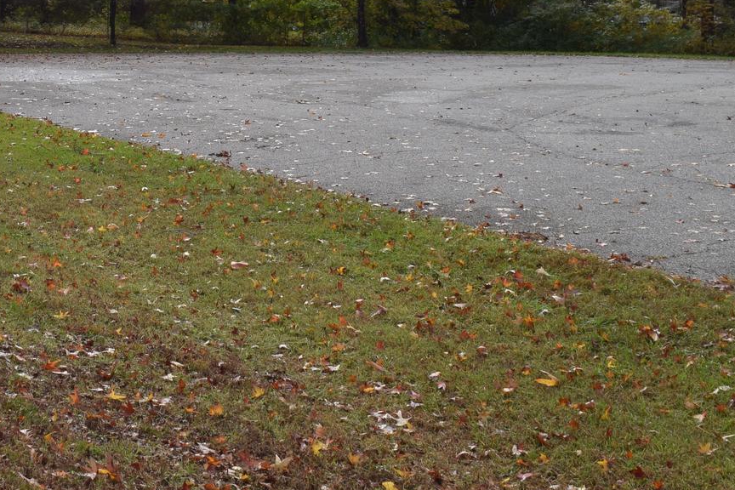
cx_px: 47
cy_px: -38
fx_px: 1307
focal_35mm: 64
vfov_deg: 20.3
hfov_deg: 29.8
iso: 200
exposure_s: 1/320
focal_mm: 18
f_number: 9
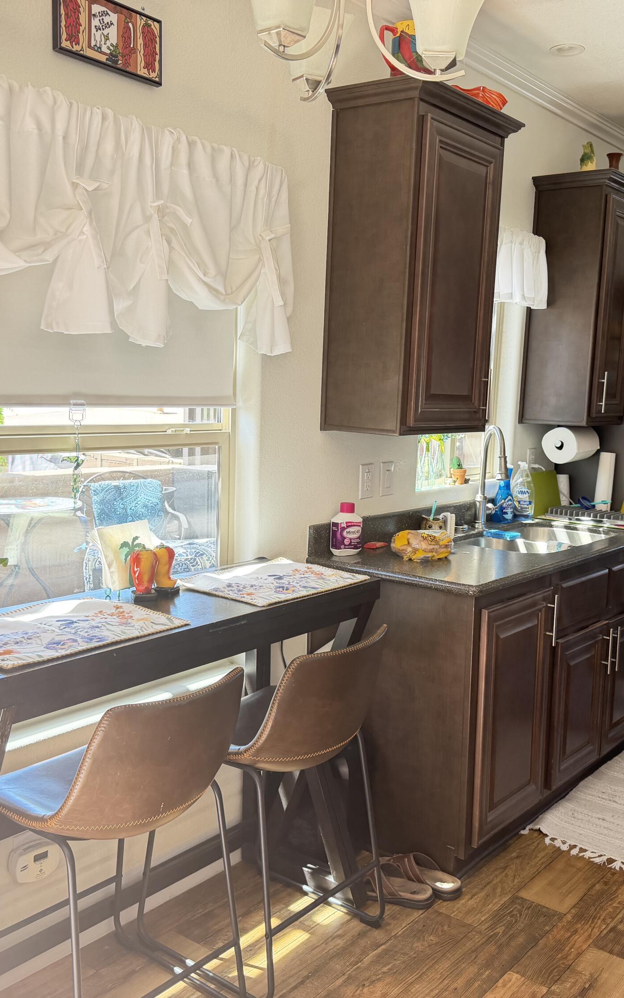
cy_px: 499
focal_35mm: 34
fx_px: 925
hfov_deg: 37.2
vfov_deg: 56.7
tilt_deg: -6.1
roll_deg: -0.6
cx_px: 337
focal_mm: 6.76
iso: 200
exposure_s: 1/106
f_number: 1.78
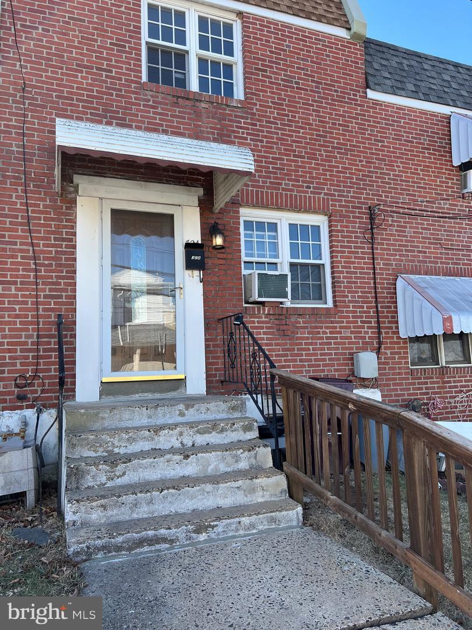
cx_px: 236
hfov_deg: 53.1
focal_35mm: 26
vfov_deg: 67.3
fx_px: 473
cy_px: 315
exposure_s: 1/1079
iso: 50
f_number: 1.5
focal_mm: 5.7
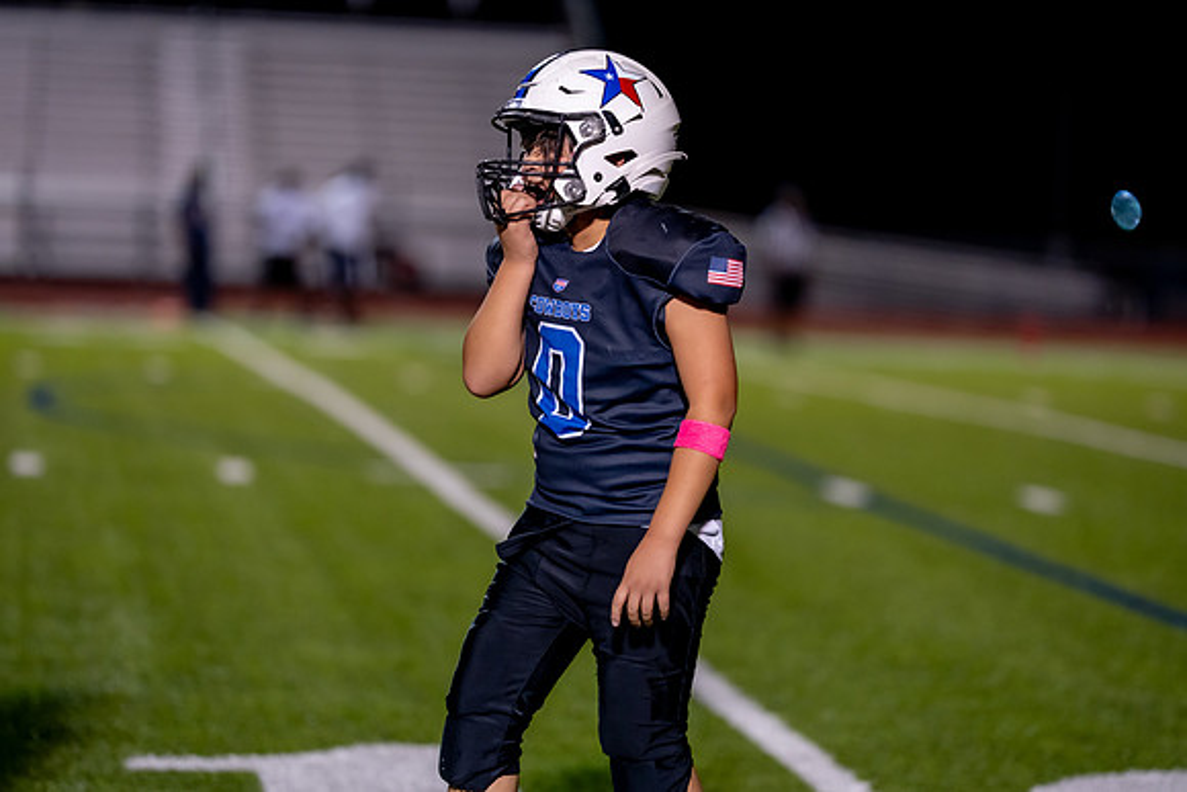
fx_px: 4713
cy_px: 395
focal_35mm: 143
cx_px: 613
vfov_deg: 9.6
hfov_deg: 14.4
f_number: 1.8
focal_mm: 135
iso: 2000
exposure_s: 1/1000
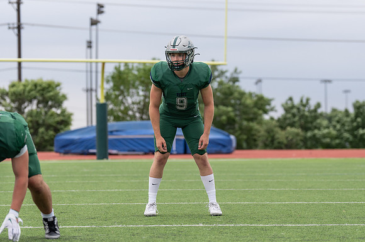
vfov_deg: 8.4
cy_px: 107
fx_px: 1649
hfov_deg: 12.6
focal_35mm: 163
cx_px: 180
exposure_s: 1/1250
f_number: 2.8
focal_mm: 107
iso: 250
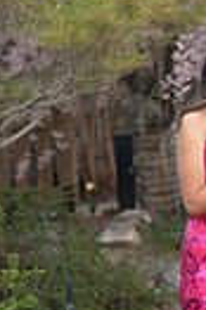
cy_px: 121
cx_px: 317
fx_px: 2521
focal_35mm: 293
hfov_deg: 4.6
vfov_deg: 7.0
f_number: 4
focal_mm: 85
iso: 800
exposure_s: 1/125
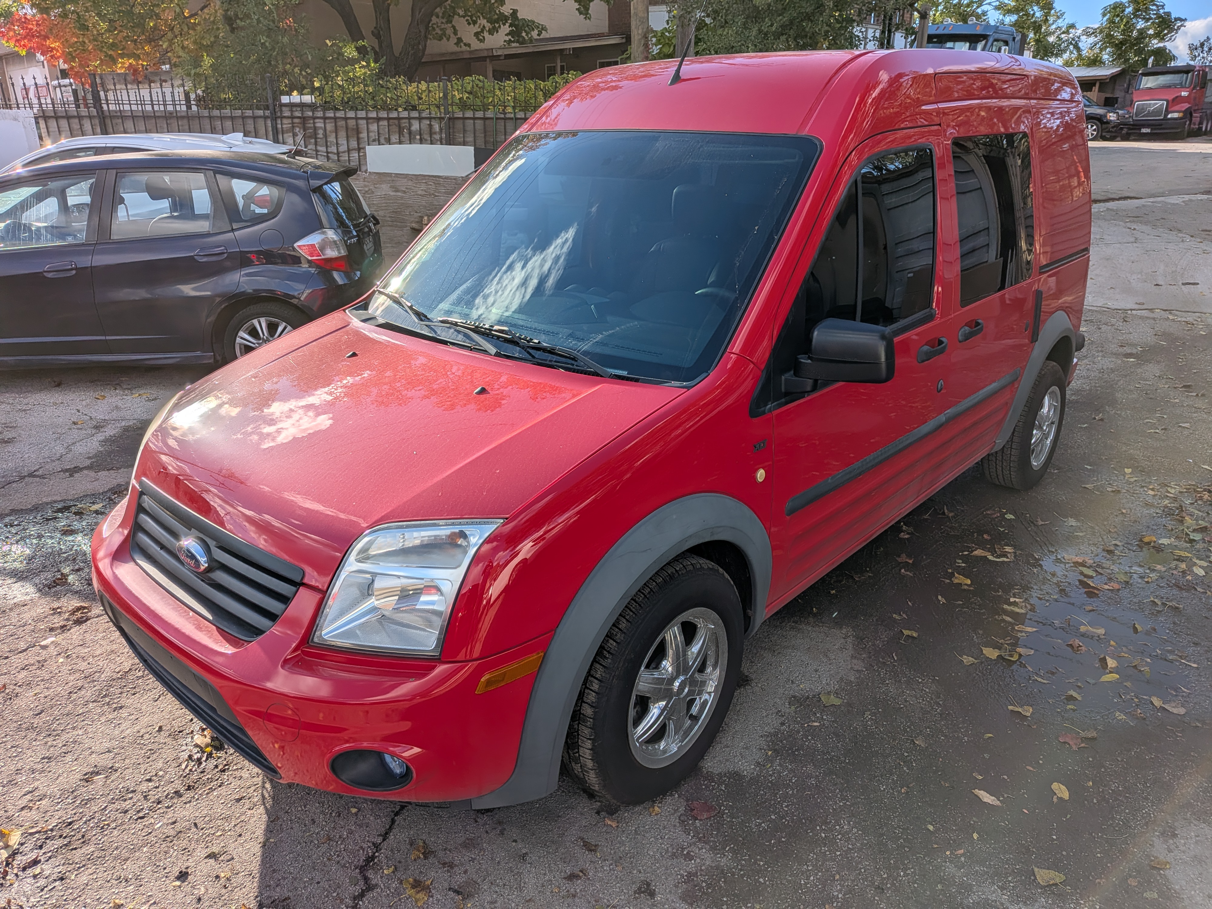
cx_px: 606
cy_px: 454
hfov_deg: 71.6
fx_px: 840
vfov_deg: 56.8
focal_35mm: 24
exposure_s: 1/8772
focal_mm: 4.53
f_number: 1.7
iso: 24
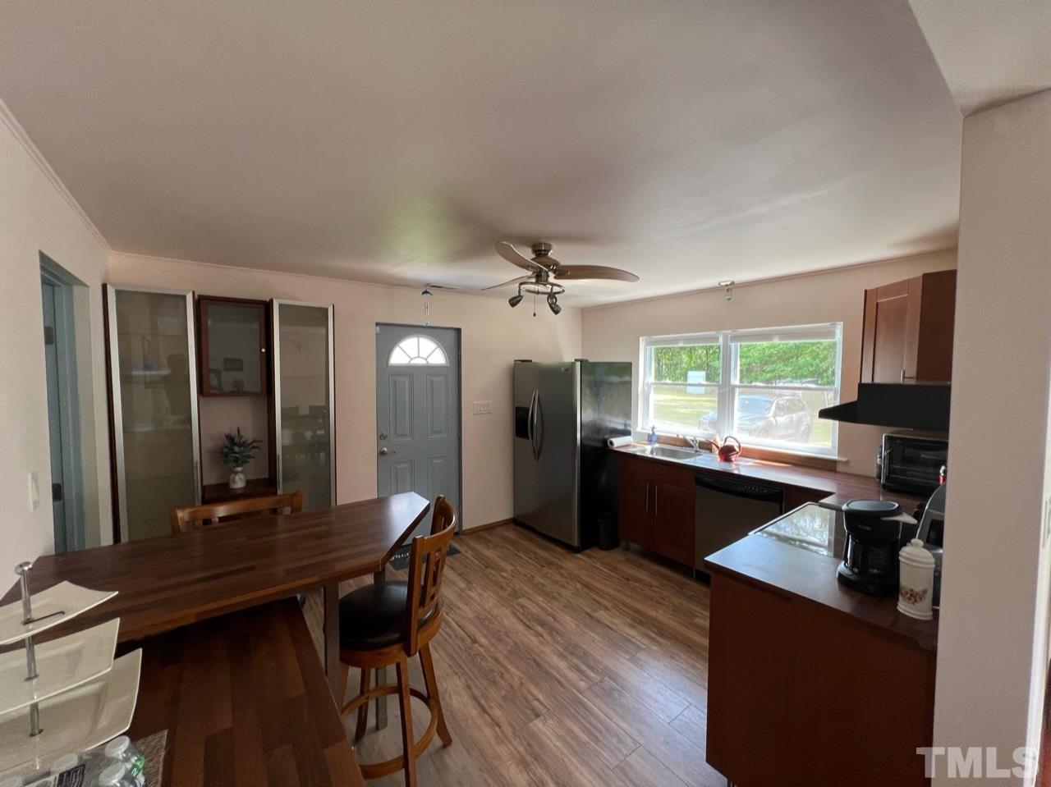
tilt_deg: -3.6
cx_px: 526
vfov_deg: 89.9
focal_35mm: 13
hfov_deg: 106.2
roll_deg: -0.2
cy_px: 394
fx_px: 395
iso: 100
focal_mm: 1.57
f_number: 1.8
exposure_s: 1/99
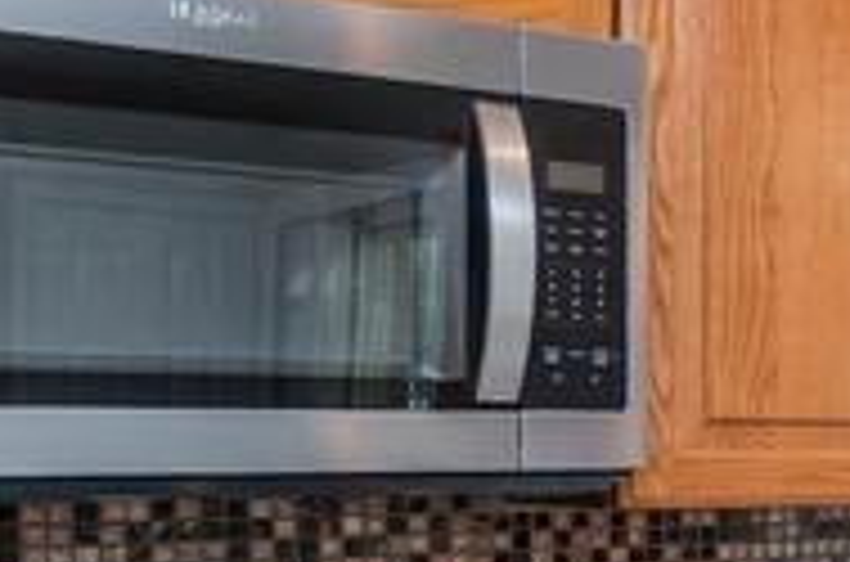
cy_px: 650
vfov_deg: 17.1
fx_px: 1790
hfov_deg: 21.0
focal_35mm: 76
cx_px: 1394
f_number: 4
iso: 220
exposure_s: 1/60
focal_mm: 14
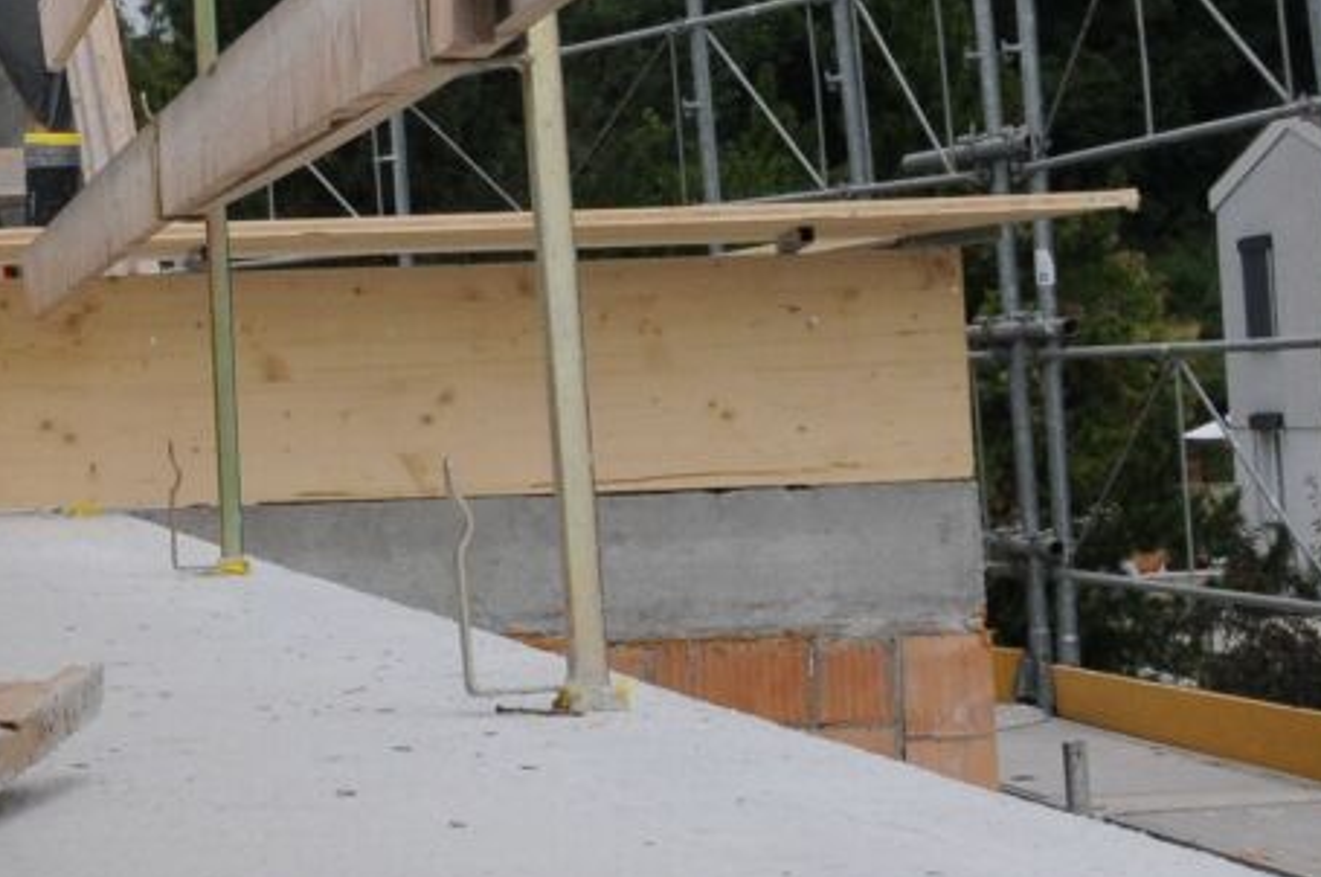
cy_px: -437
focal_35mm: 114
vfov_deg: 11.5
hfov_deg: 17.2
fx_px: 4177
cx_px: -267
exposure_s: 1/640
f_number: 13
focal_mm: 18
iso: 400
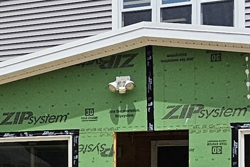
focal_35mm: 91
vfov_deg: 14.7
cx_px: -27
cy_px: 172
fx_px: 632
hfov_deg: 21.2
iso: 50
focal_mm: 2.2
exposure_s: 1/3924
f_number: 2.2
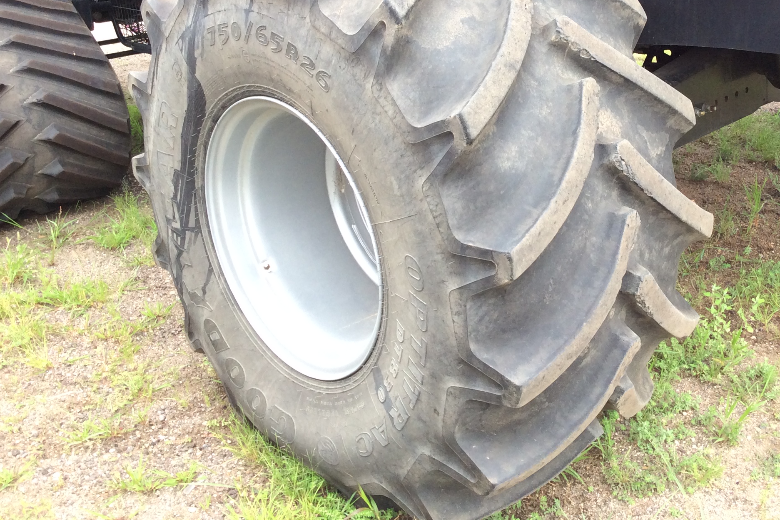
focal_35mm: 46
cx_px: 488
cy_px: 127
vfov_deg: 28.8
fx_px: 996
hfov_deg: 42.4
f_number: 2.4
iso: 40
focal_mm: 3.3
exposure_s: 1/120
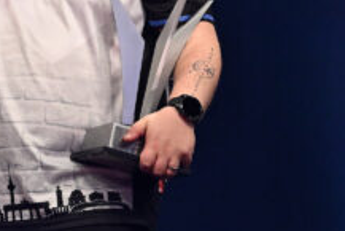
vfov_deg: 4.7
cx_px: -24
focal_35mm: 290
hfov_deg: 7.1
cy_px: -27
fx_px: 2781
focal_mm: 70
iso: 4000
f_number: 3.2
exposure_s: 1/1000
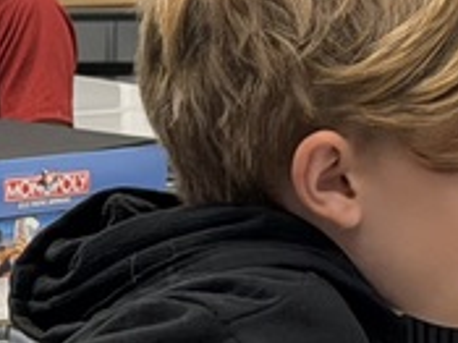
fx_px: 3715
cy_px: 76
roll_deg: -1.0
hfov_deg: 6.9
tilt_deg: -5.8
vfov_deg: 5.3
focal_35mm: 281
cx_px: -241
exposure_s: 1/105
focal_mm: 6.76
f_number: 1.78
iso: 125
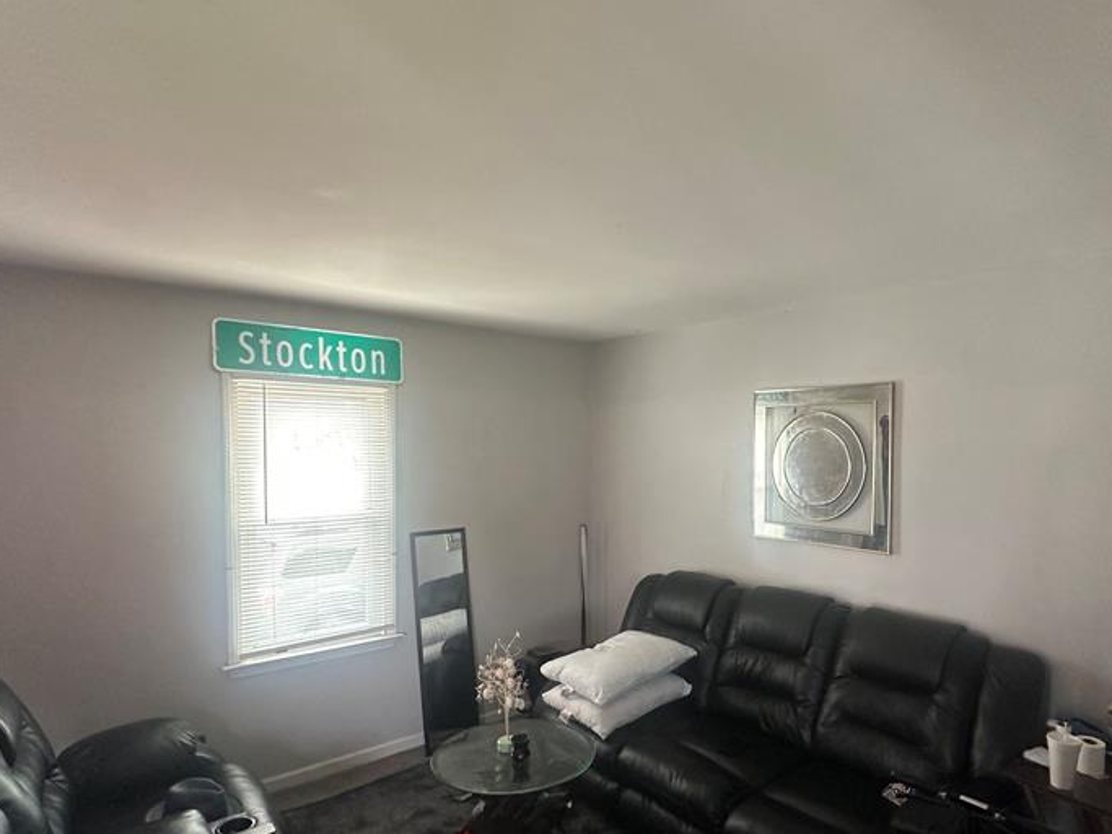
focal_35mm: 21
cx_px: 628
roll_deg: -0.4
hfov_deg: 78.6
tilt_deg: -2.0
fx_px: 674
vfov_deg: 63.2
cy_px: 469
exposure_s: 1/120
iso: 320
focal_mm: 2.22
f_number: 2.2
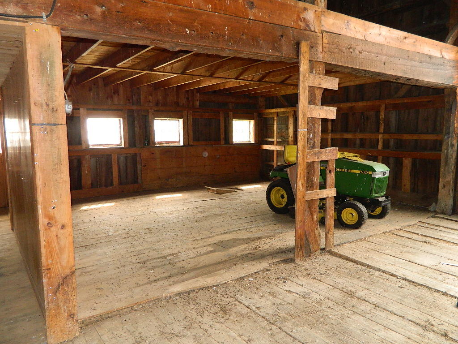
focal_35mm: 25
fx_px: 331
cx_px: 229
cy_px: 172
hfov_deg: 69.4
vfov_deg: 54.9
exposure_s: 1/30
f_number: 3.1
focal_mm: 4.5
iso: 250
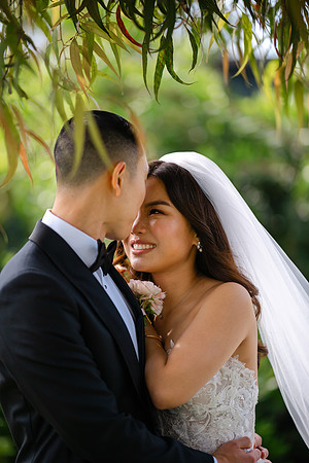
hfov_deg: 13.0
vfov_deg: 19.5
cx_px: 154
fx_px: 1352
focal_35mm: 105
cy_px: 232
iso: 80
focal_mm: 105
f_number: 1.4
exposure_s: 1/8000
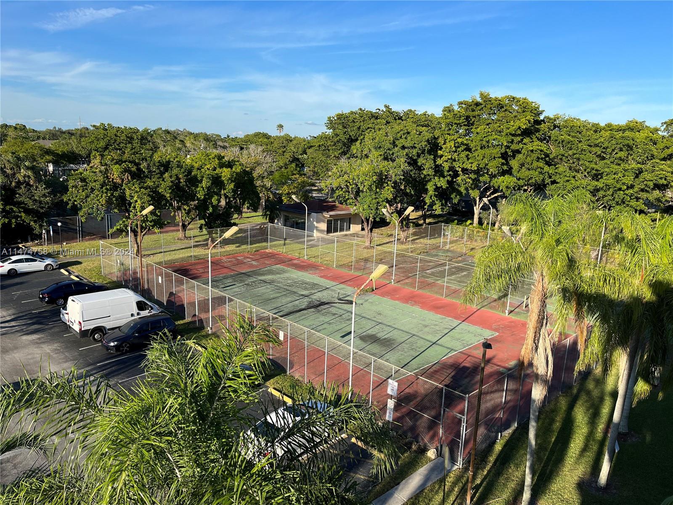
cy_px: 252
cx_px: 336
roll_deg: -2.3
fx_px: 505
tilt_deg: -12.8
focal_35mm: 26
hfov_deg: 67.3
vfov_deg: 53.1
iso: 50
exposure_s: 1/2137
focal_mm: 5.1
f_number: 1.6
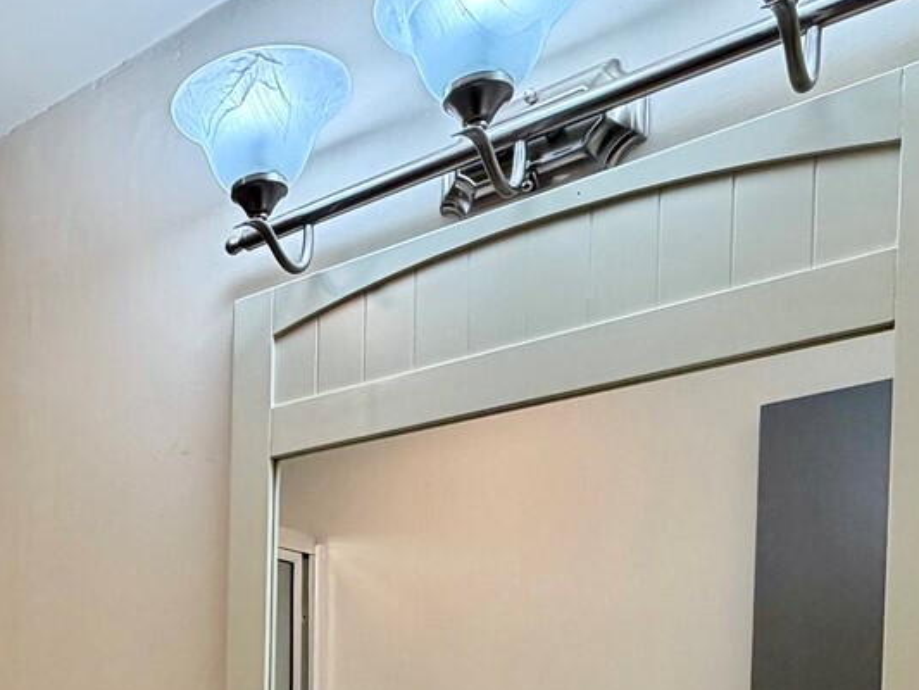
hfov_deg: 39.5
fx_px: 1115
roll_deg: -0.7
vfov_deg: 30.3
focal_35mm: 42
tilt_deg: -1.6
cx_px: -2
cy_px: 781
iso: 200
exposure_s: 1/120
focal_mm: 2.22
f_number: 2.2
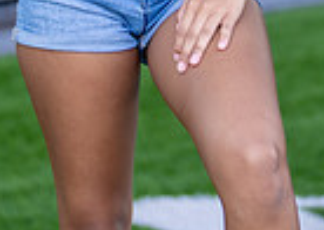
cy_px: -208
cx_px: 270
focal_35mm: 262
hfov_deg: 7.7
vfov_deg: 5.4
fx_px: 2406
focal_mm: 50
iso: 100
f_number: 1.2
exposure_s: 1/400
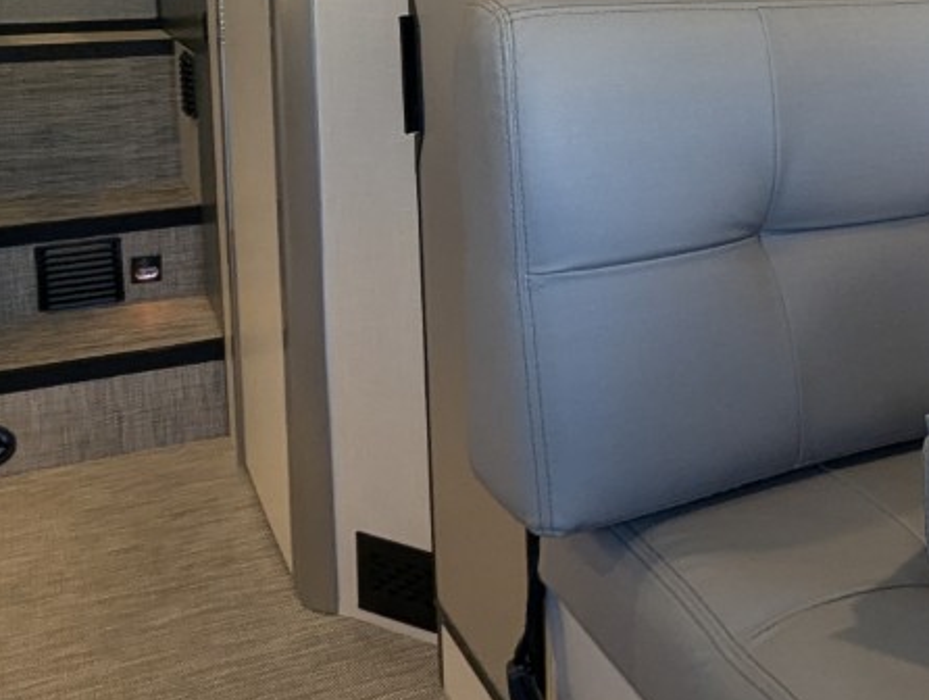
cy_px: 71
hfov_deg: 34.9
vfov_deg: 28.1
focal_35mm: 50
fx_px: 1344
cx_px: 911
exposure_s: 1/74.7
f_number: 2.2
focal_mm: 2.35
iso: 96
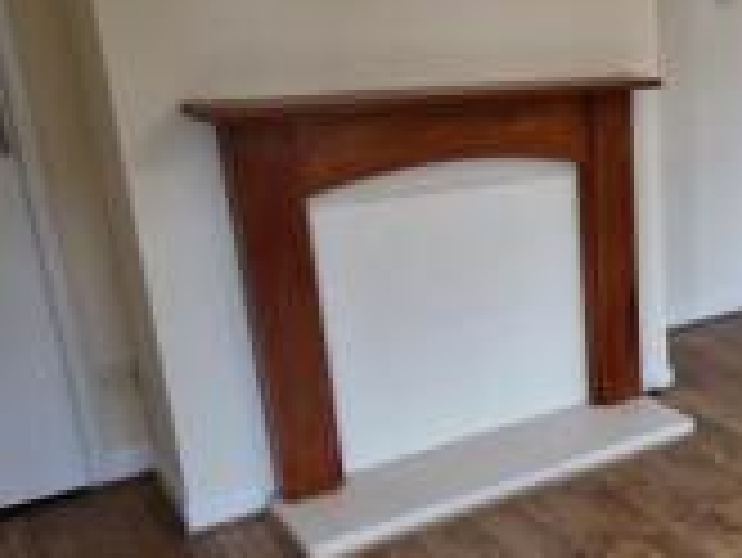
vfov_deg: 31.6
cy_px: 281
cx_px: 803
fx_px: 987
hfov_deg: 35.6
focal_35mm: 46
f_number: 2.2
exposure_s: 1/50
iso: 160
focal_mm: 1.74
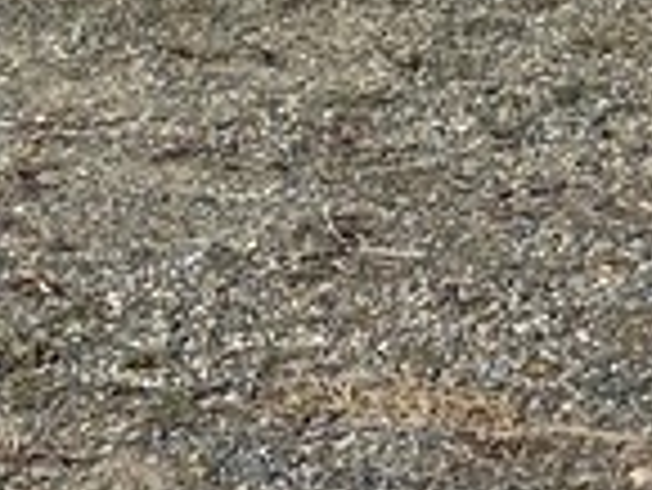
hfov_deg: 9.8
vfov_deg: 7.6
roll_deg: +0.4
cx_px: 1434
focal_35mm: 183
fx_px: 3450
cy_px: -647
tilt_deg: -2.5
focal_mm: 4.25
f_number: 1.8
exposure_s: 1/3040
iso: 32
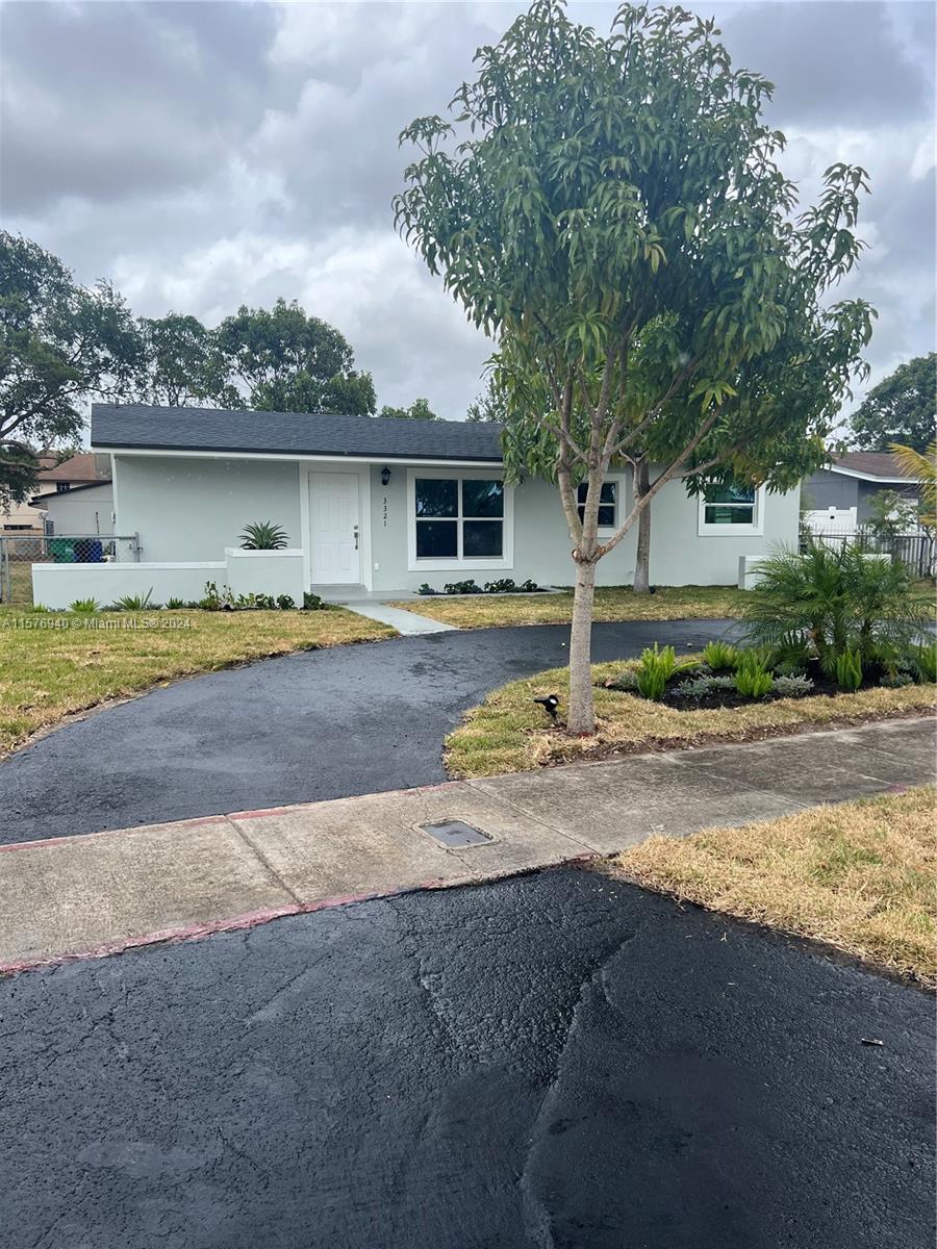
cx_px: 468
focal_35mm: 26
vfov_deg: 67.3
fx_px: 938
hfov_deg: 53.1
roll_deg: -0.5
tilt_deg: -5.4
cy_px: 624
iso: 50
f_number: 1.5
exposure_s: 1/2513
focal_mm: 5.7
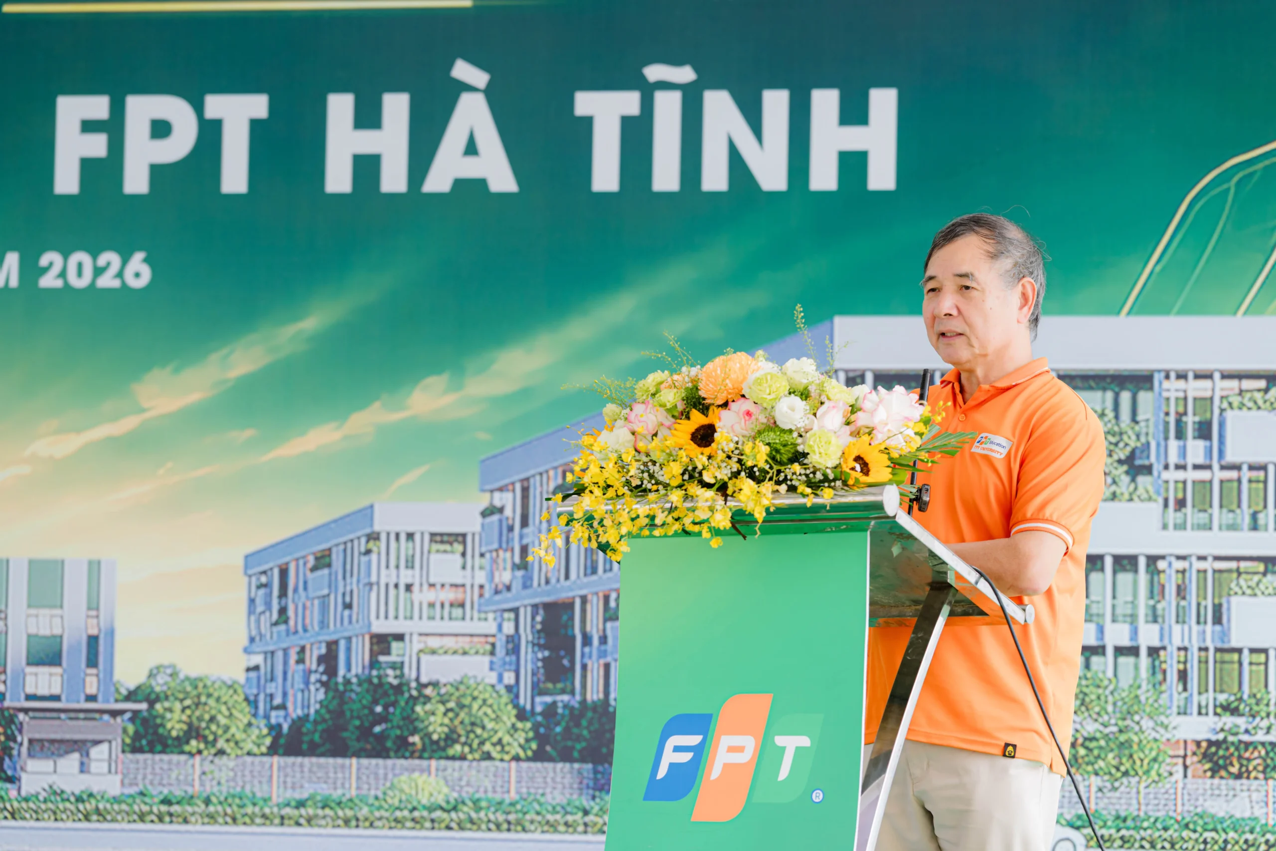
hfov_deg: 18.2
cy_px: 426
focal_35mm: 113
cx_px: 638
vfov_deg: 12.2
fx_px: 3991
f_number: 4
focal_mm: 112.6
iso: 100
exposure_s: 1/200
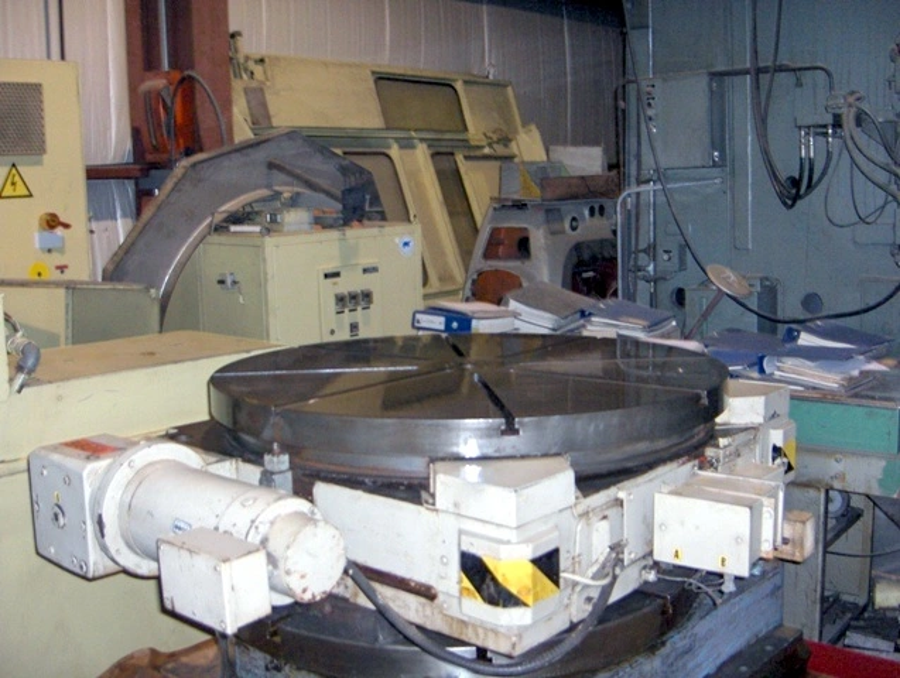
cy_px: 339
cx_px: 450
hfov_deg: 47.8
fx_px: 1016
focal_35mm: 39
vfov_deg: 36.9
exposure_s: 1/60
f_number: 2.8
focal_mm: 8
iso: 100
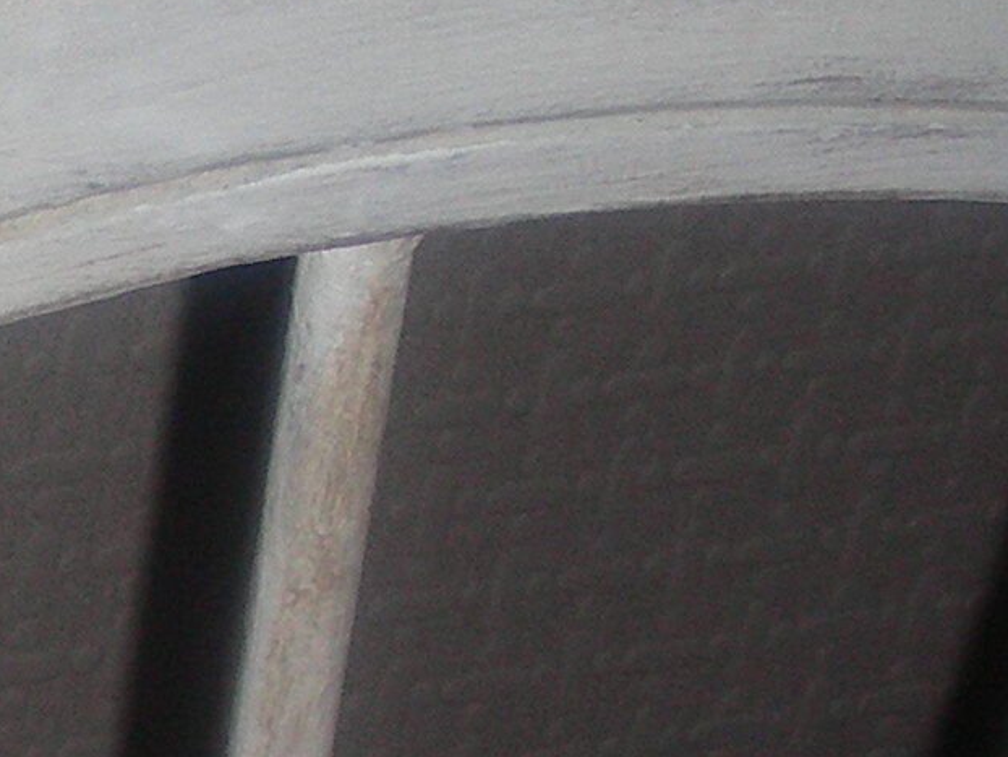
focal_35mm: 172
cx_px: -548
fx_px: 5010
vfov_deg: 8.6
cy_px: 655
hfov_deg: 11.0
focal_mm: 6.3
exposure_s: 1/60.1
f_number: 3.5
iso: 50
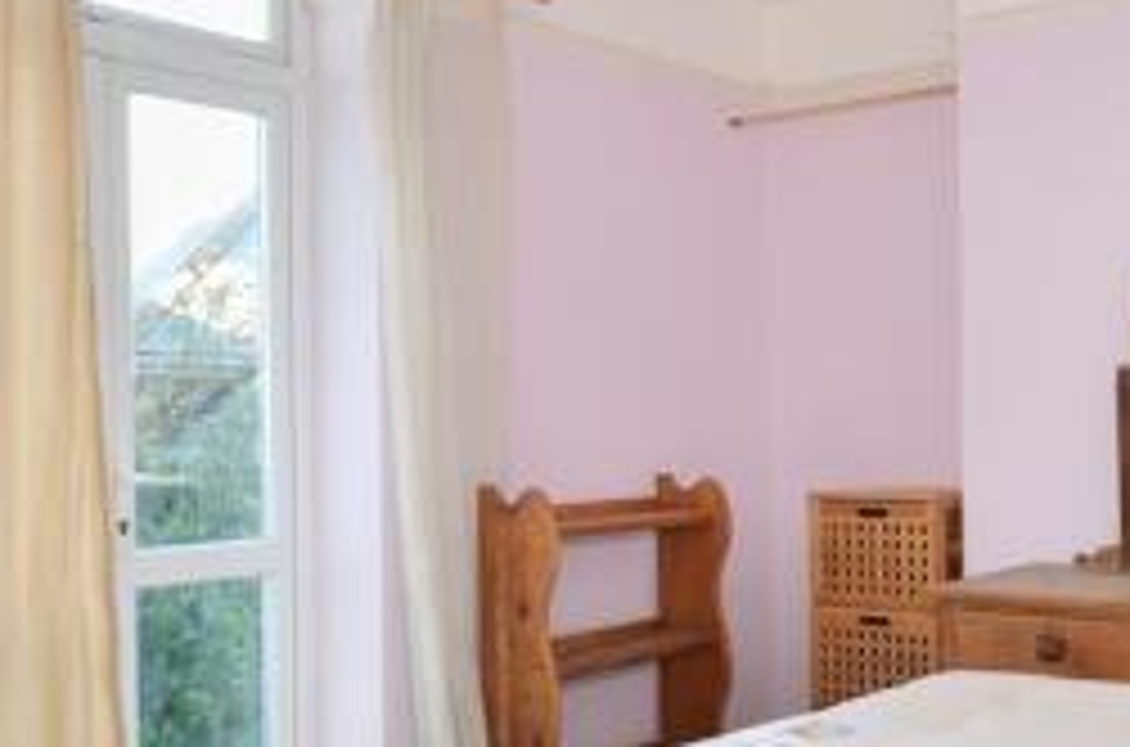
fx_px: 1472
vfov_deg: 28.5
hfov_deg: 40.7
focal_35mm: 47
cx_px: 855
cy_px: 432
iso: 500
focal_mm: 12
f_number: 6.3
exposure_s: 1/15
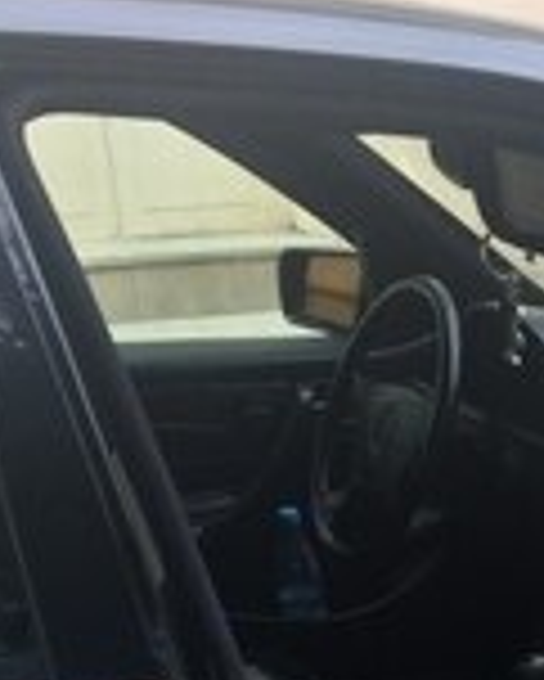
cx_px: 809
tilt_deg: -25.9
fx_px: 1870
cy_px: 815
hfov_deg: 15.3
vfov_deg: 19.4
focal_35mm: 93
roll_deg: +0.2
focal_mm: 4.15
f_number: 2.2
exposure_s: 1/50
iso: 40
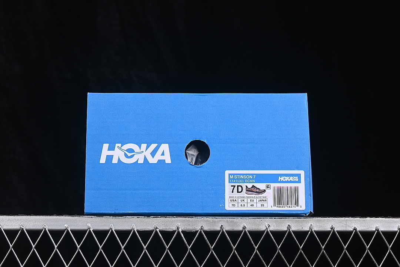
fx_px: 833
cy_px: 134
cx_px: 200
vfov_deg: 18.2
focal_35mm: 75
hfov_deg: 27.0
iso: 160
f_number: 8
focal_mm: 50
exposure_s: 1/80
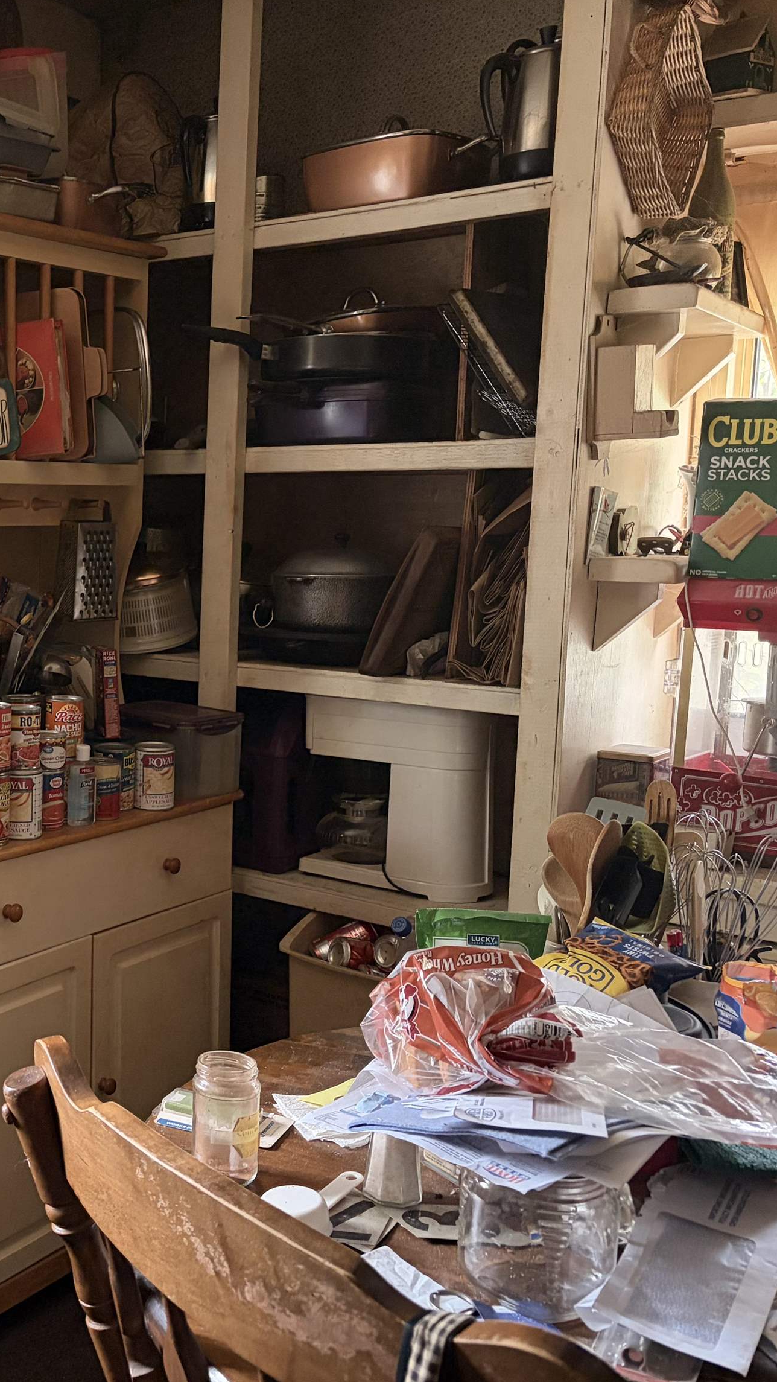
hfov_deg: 29.1
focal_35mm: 38
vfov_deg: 52.8
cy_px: 689
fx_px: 1392
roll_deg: +0.6
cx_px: -2
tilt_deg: -6.5
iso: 400
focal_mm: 5.96
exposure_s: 1/60
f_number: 1.6
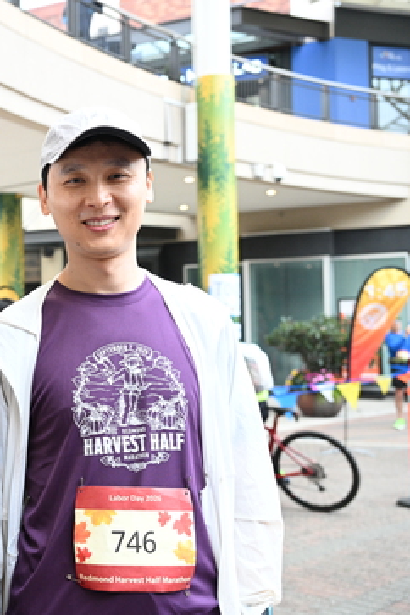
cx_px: -37
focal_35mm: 50
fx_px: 854
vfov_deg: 39.6
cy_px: 309
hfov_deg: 25.1
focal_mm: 33
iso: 2000
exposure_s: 1/200
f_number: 4
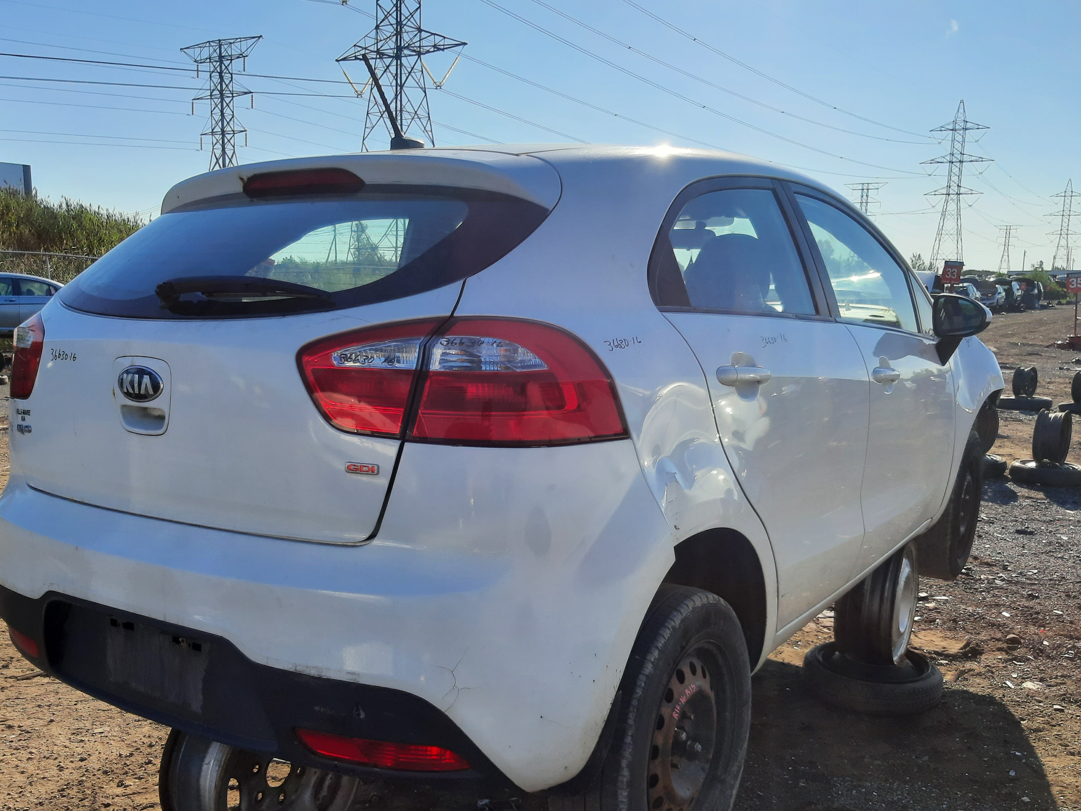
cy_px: 488
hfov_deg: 56.8
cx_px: 518
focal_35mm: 32
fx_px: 999
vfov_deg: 43.9
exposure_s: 1/1524
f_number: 1.7
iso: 40
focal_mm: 3.92
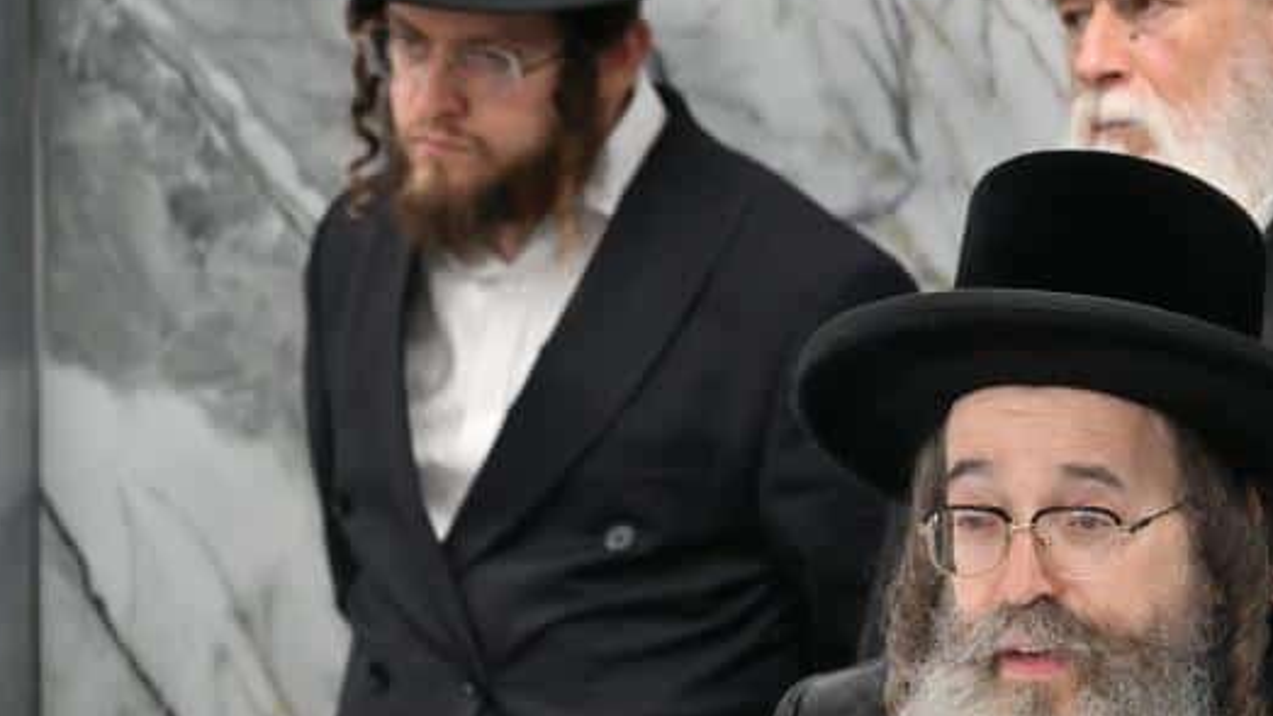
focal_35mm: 246
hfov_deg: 8.7
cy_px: 598
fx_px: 8302
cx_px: 1090
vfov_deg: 4.9
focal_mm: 120
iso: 640
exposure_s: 1/250
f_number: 4
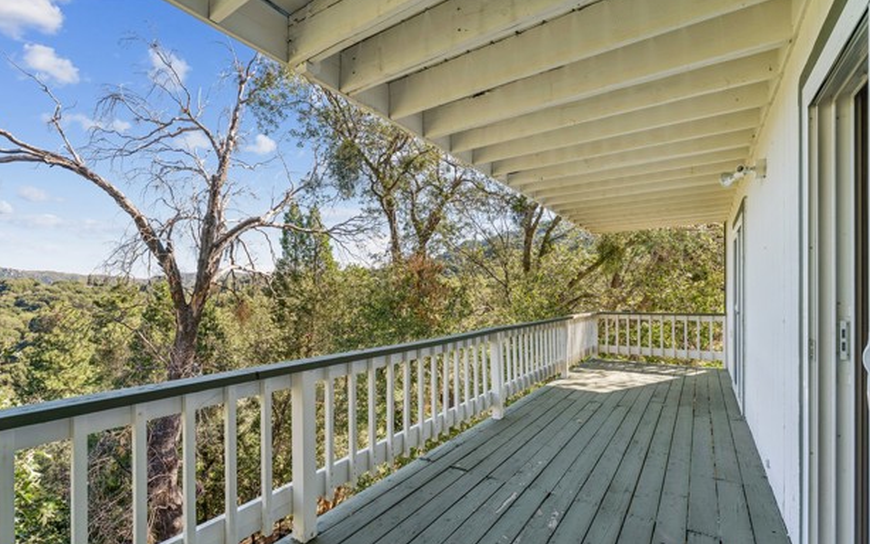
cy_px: 295
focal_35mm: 17
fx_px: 403
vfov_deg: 67.9
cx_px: 419
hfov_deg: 94.3
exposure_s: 1/25
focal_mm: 16
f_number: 13
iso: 100
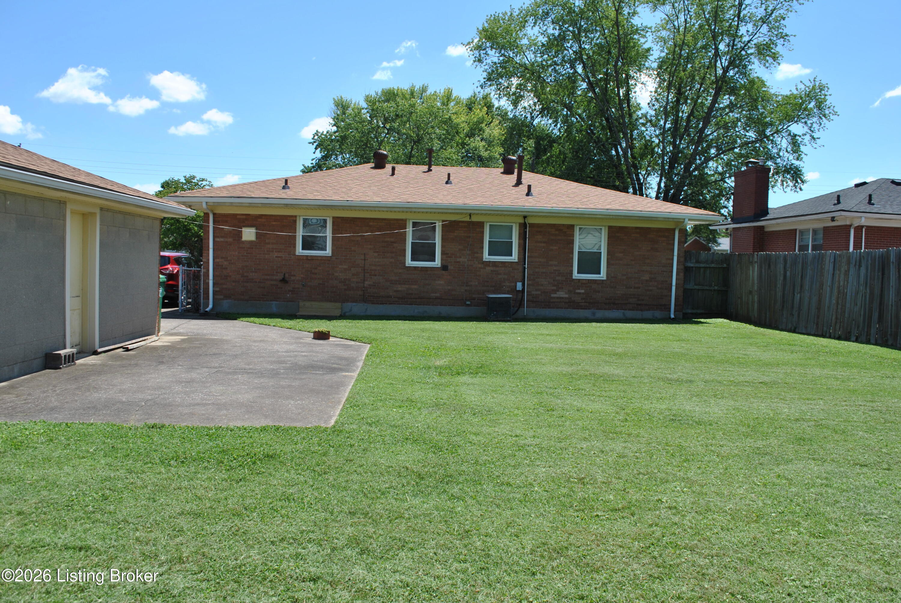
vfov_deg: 48.0
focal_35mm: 27
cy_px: 302
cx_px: 450
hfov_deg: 67.3
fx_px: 677
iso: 100
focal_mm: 18
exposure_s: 1/200
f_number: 7.1
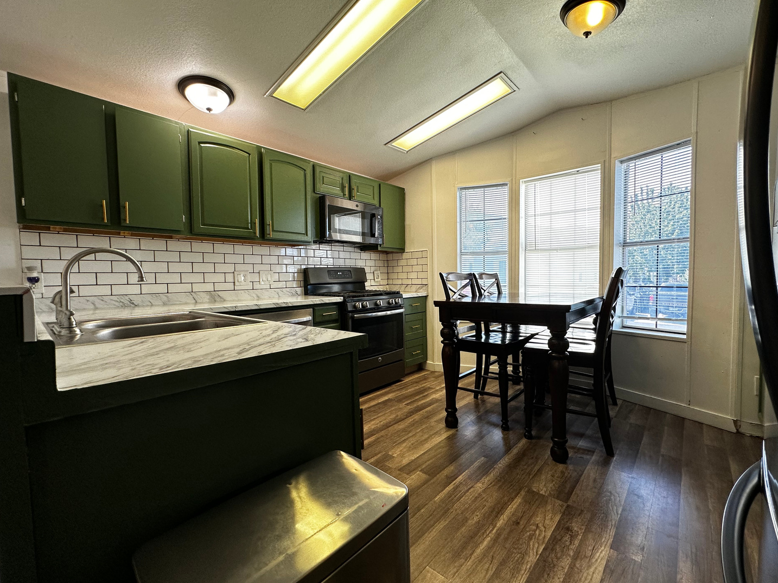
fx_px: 337
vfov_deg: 81.7
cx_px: 412
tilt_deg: -1.7
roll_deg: +1.3
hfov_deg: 98.1
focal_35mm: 15
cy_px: 291
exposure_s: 1/120
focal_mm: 2.22
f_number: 2.2
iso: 160
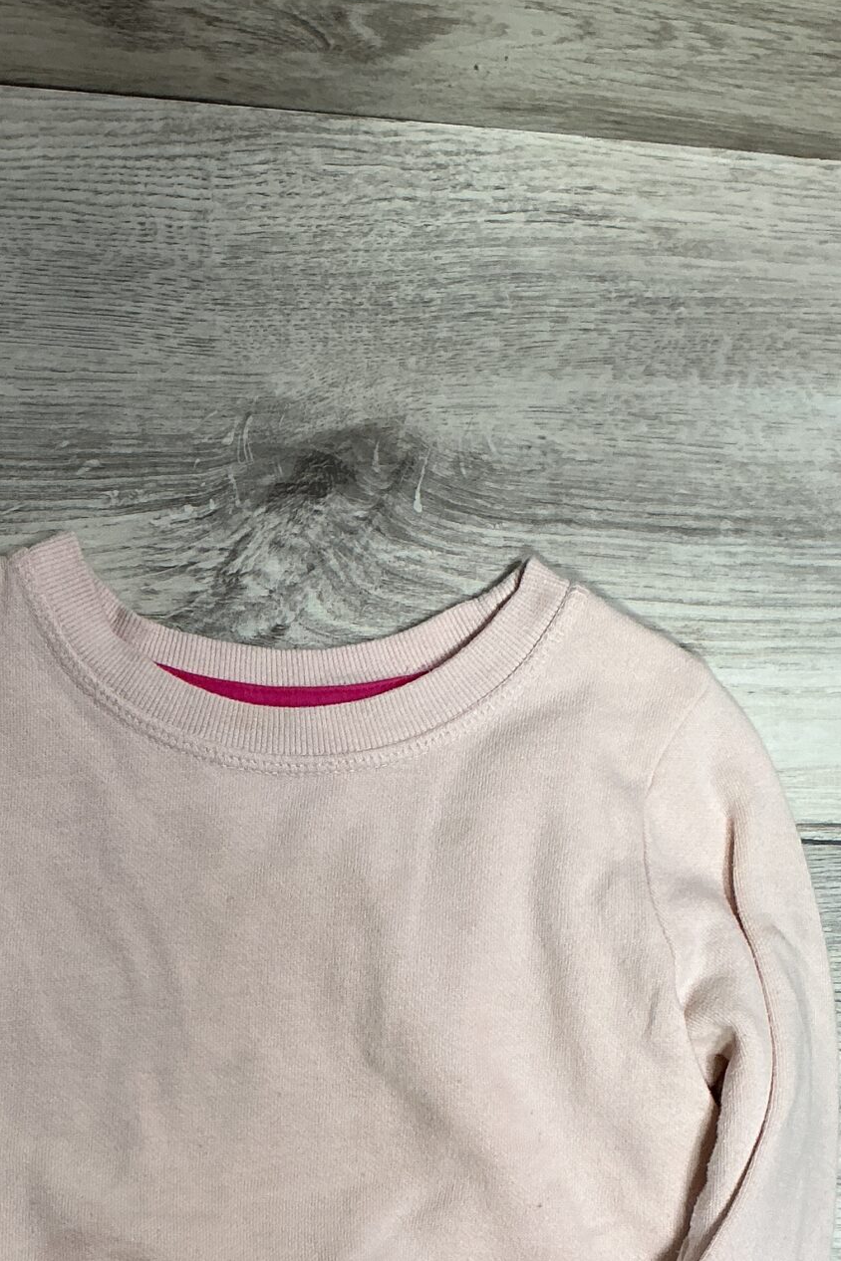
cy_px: 1057
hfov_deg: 22.0
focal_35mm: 61
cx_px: 173
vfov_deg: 31.8
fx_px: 2137
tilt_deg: -83.1
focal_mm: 3
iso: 50
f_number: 1.8
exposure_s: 1/60
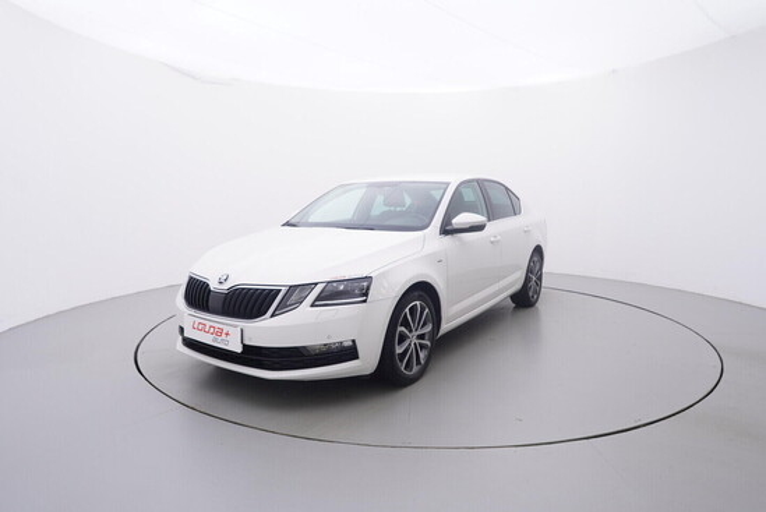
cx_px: 383
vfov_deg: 56.2
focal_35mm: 22
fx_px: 479
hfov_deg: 77.3
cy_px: 256
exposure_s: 1/80
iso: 200
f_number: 5
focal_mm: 15
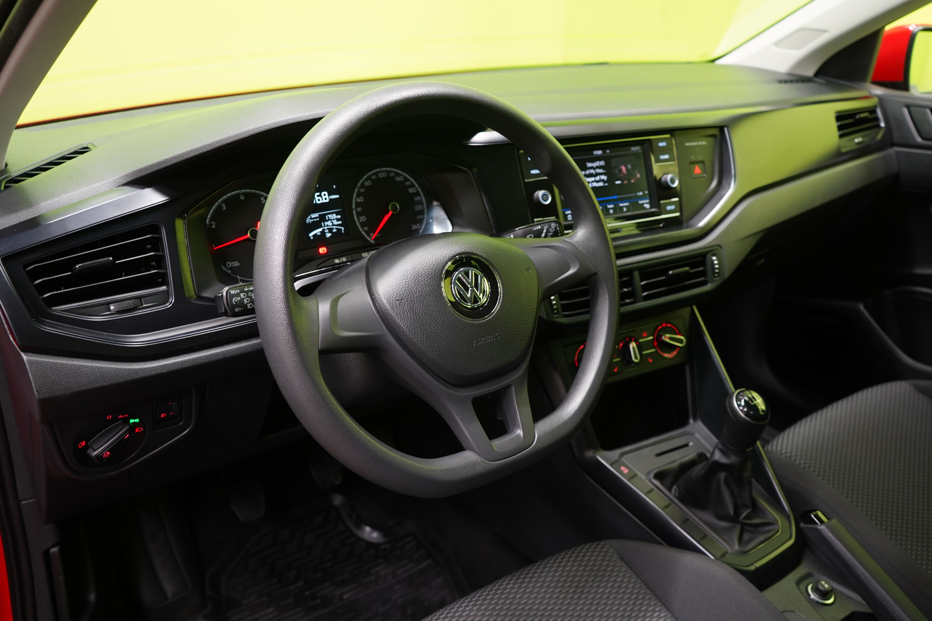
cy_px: 310
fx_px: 751
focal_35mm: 29
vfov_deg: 45.0
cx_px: 466
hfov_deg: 63.7
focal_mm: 29
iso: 1000
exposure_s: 1/13
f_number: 5
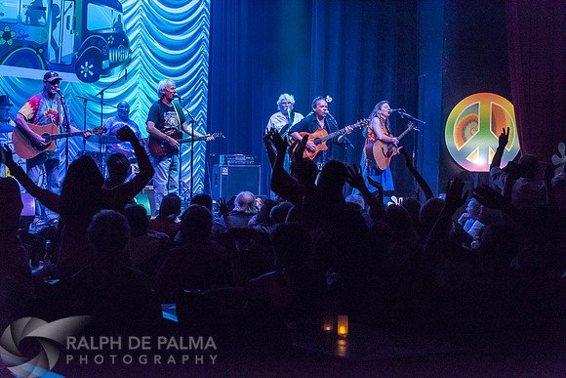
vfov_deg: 19.5
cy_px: 189
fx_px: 1101
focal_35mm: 70
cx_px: 283
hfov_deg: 28.8
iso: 2500
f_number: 5.6
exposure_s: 1/160
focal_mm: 70
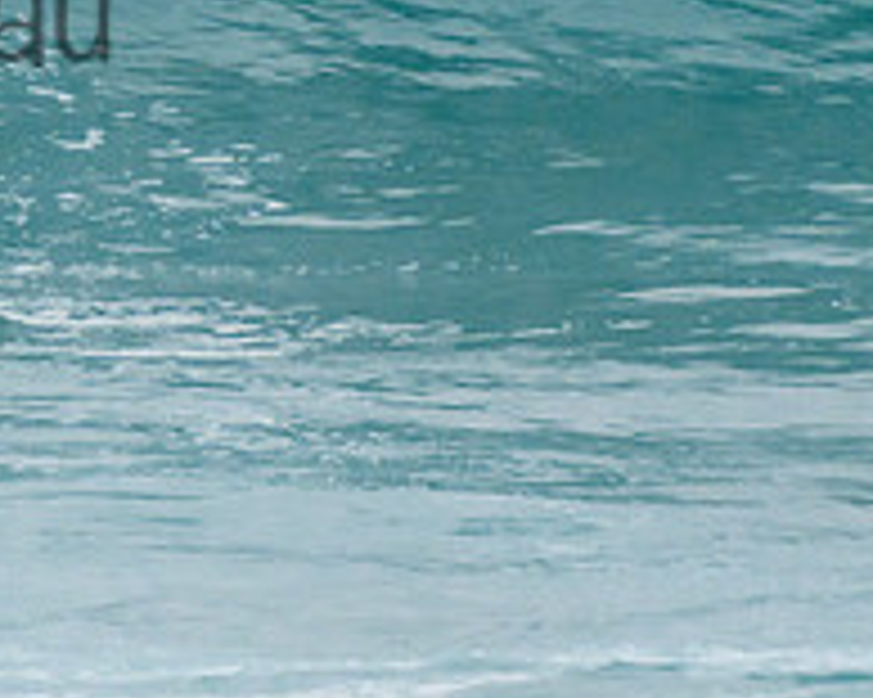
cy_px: -253
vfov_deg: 1.0
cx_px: -57
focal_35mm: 1543
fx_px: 39847
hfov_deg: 1.3
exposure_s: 1/1250
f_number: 5.6
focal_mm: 400
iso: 500
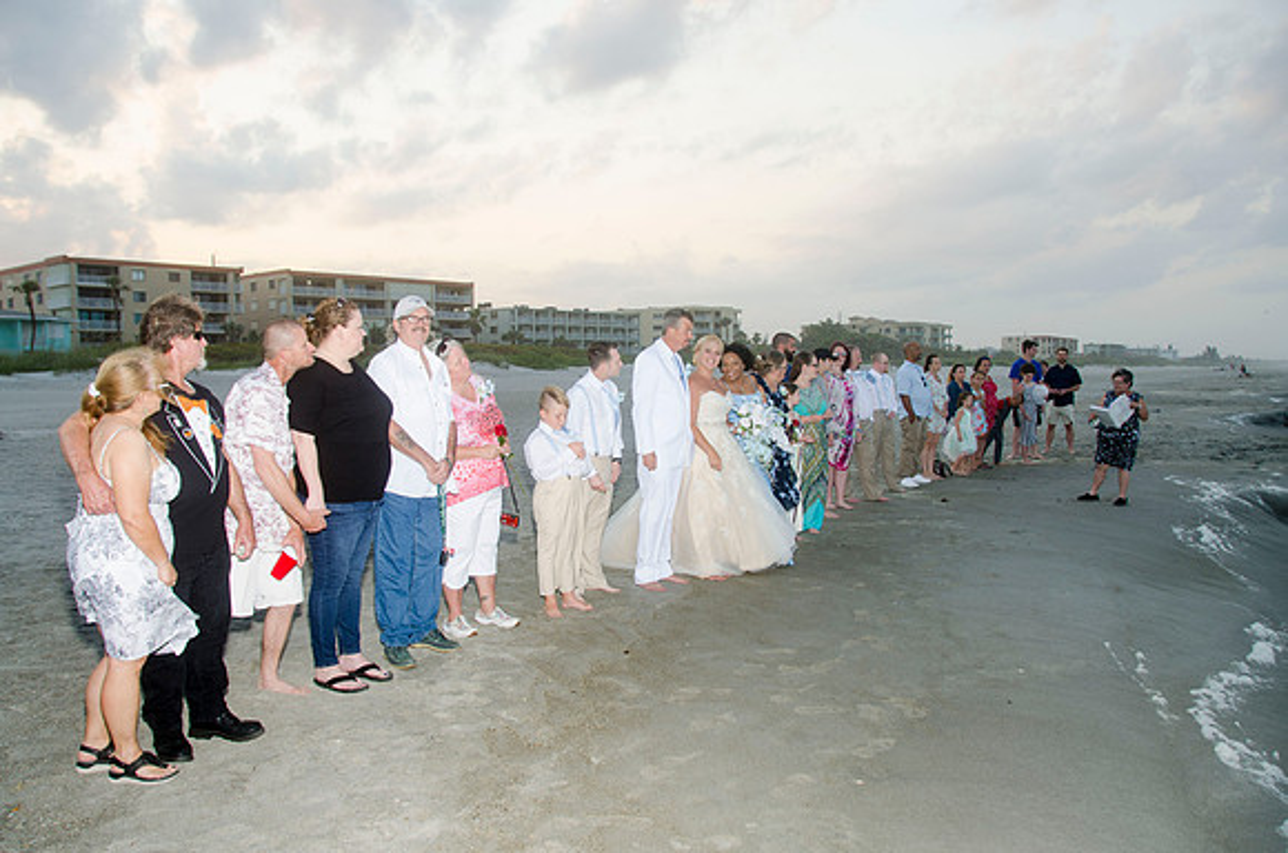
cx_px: 644
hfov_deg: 67.5
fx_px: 964
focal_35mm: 27
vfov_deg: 47.7
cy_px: 426
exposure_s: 1/100
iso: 100
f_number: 5.6
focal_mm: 18
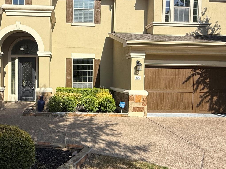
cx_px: 75
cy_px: 86
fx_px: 183
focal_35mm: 28
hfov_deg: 61.8
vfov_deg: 49.7
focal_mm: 2.22
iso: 50
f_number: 2.2
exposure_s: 1/2841
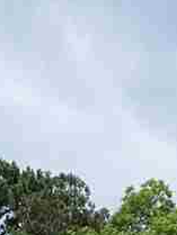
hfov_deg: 9.3
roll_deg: -0.2
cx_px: 32
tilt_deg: +2.1
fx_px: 1083
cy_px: 519
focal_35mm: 159
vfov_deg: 10.9
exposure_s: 1/2967
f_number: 1.8
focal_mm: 4.25
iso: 32
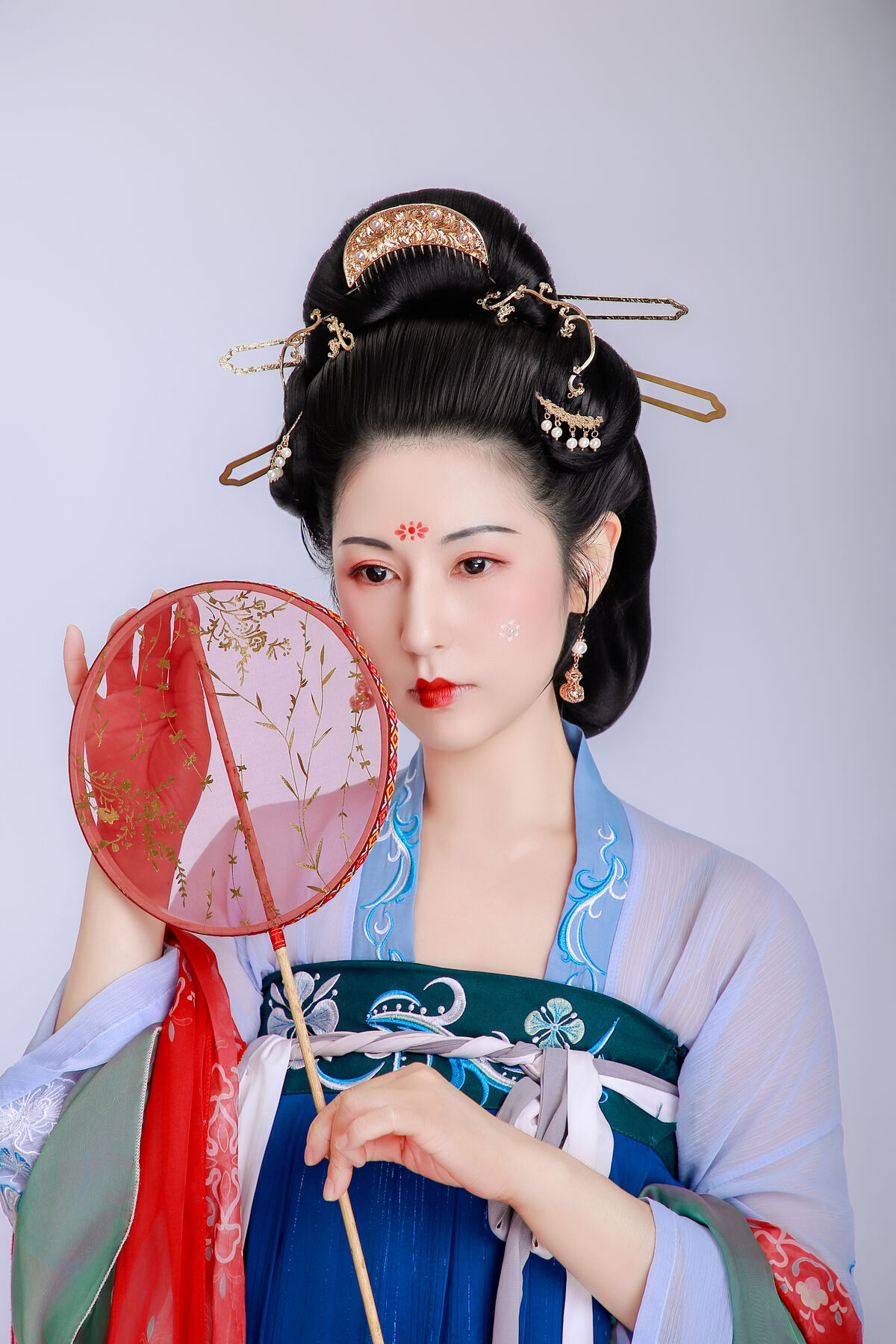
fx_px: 3845
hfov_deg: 13.3
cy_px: 672
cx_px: 448
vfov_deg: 19.8
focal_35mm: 103
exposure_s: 1/160
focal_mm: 105
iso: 100
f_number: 7.1
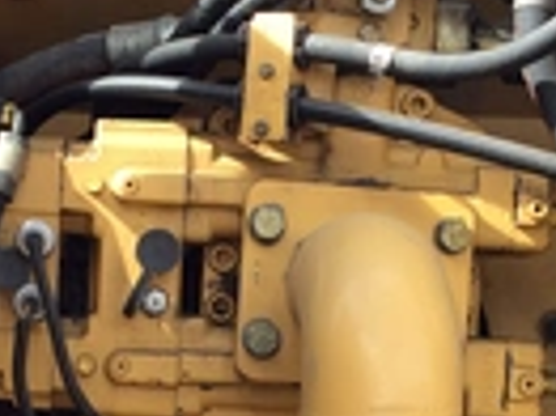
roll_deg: +0.3
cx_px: 284
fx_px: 1573
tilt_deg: -0.6
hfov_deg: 20.0
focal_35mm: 98
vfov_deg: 15.0
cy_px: 337
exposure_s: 1/239
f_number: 2.4
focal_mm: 3.3
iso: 32
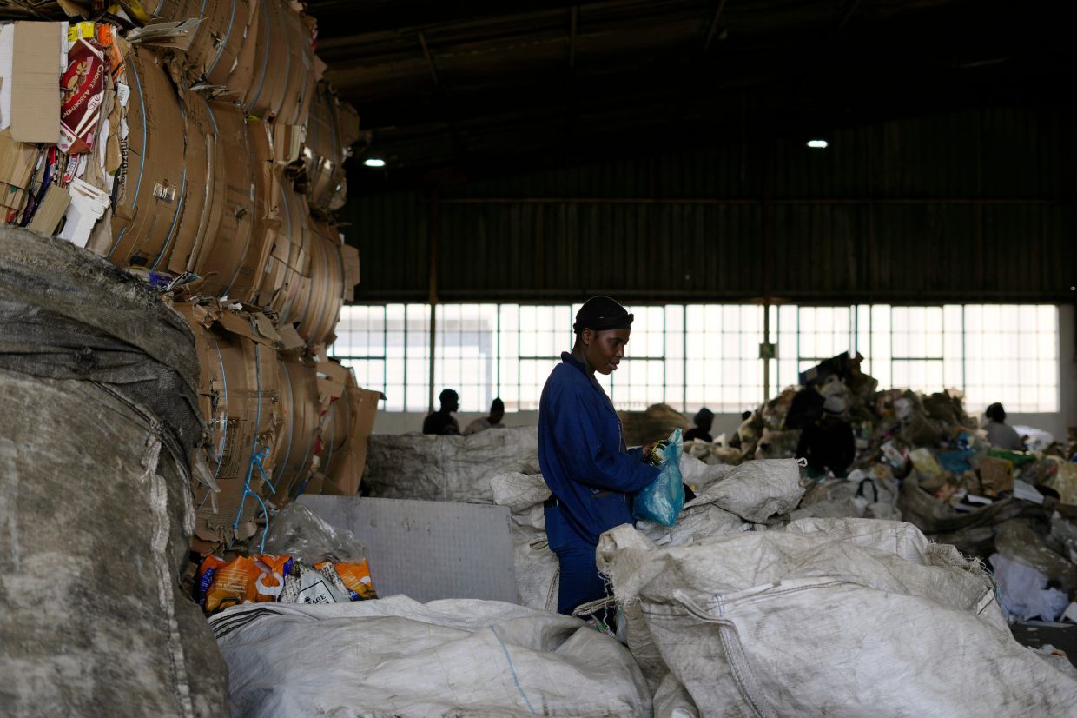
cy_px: 359
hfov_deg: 39.6
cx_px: 538
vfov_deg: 27.0
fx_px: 1495
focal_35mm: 50
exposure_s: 1/800
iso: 125
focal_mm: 50
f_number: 2.8
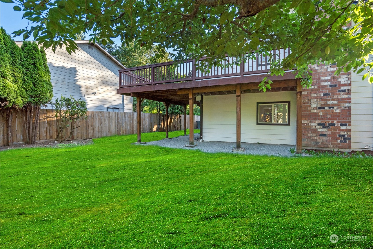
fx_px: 166
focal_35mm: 16
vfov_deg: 73.7
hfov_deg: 96.7
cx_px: 186
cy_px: 124
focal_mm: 16
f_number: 5.6
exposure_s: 1/100
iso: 640
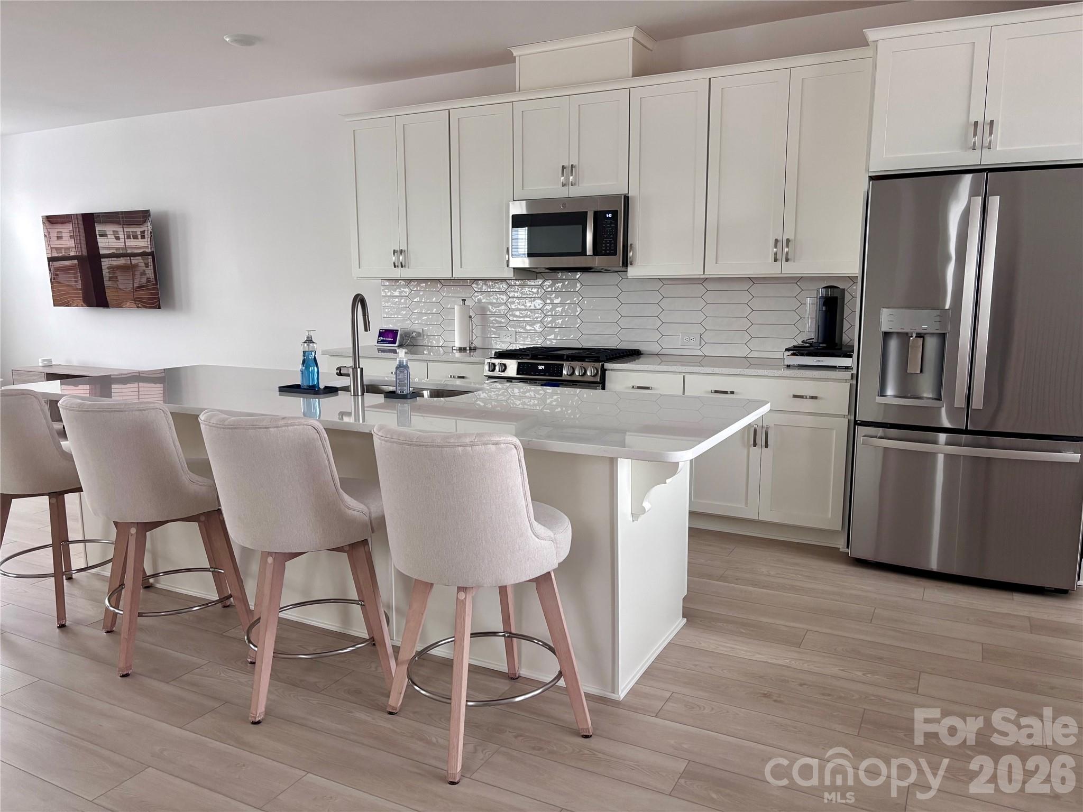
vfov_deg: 53.1
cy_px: 406
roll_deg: +0.2
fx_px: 813
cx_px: 542
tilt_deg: -9.2
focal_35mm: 26
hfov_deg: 67.3
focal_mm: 5.96
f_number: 1.6
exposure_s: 1/60
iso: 200
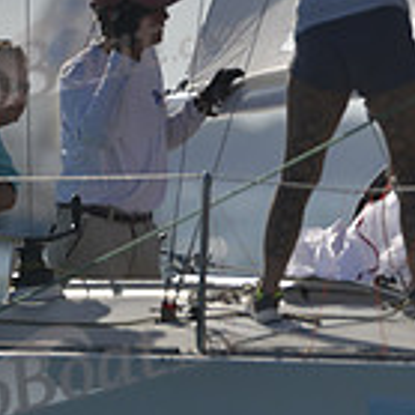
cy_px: 190
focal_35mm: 1344
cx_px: 400
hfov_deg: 1.3
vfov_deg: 1.3
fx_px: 18230
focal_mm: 380
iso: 200
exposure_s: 1/6400
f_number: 4
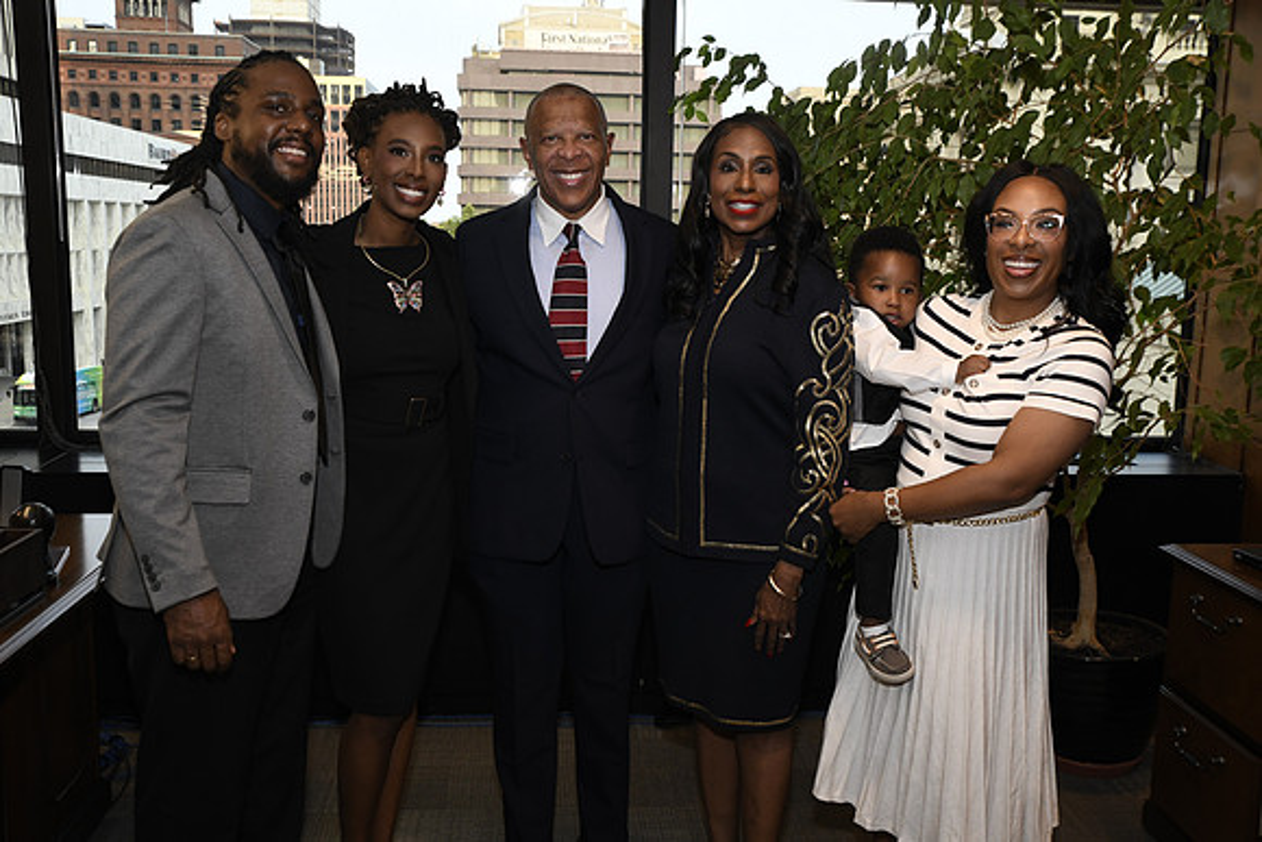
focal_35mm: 35
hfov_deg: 54.4
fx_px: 1227
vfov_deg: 37.9
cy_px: 421
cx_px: 631
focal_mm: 35
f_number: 8
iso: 1600
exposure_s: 1/60
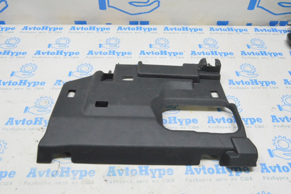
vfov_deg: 39.9
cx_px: 146
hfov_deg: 57.3
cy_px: 97
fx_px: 267
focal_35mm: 33
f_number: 20
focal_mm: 22
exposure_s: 1/15
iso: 6400
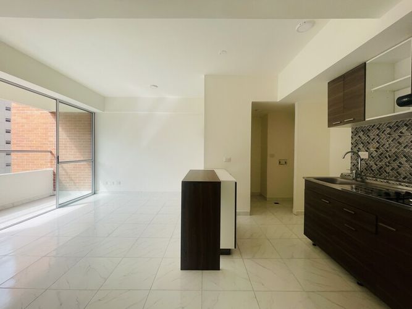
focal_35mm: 14
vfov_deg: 85.7
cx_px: 206
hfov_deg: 102.1
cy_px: 154
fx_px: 167
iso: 25
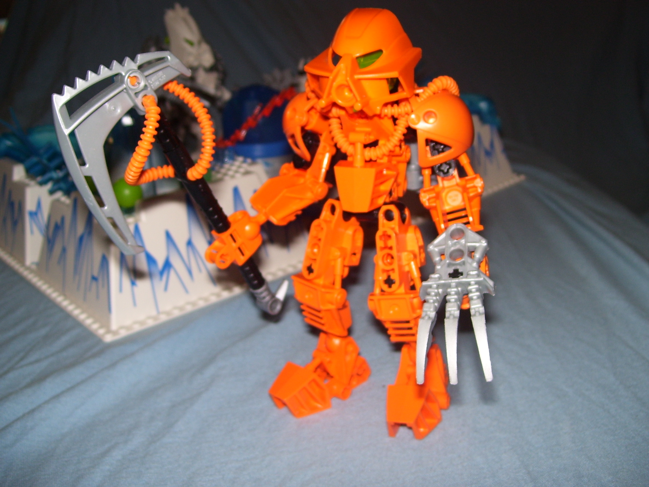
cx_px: 324
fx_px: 675
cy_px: 244
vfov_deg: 39.7
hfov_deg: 51.4
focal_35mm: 36
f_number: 2.7
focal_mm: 6
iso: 80
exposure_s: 1/60
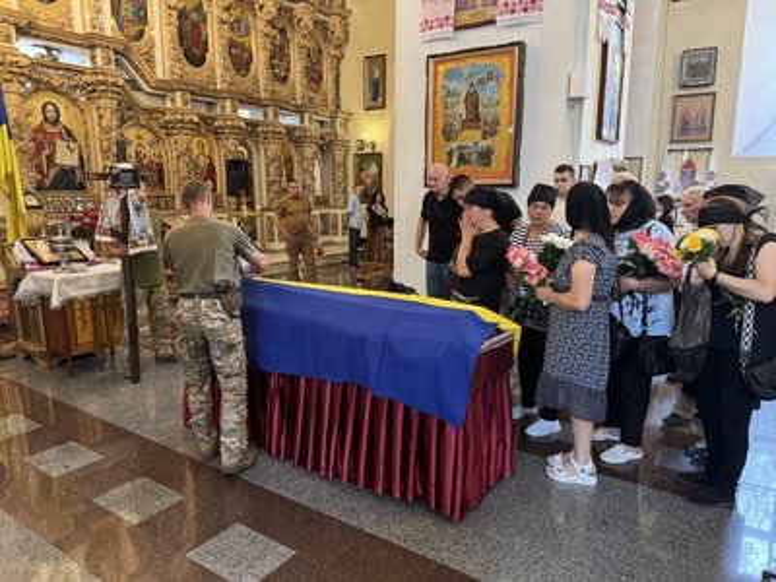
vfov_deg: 56.8
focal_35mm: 24
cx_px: 388
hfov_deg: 71.6
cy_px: 291
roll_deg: -0.9
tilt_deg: -12.3
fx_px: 538
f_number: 1.78
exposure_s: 1/50
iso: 640
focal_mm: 6.76
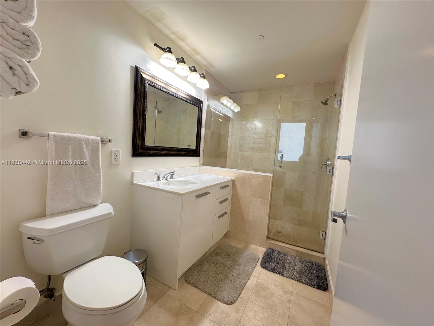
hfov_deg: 102.1
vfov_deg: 85.7
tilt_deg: -3.5
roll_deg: -3.9
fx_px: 176
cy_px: 163
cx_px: 217
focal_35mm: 14
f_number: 2.2
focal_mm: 2.22
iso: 160
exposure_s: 1/120
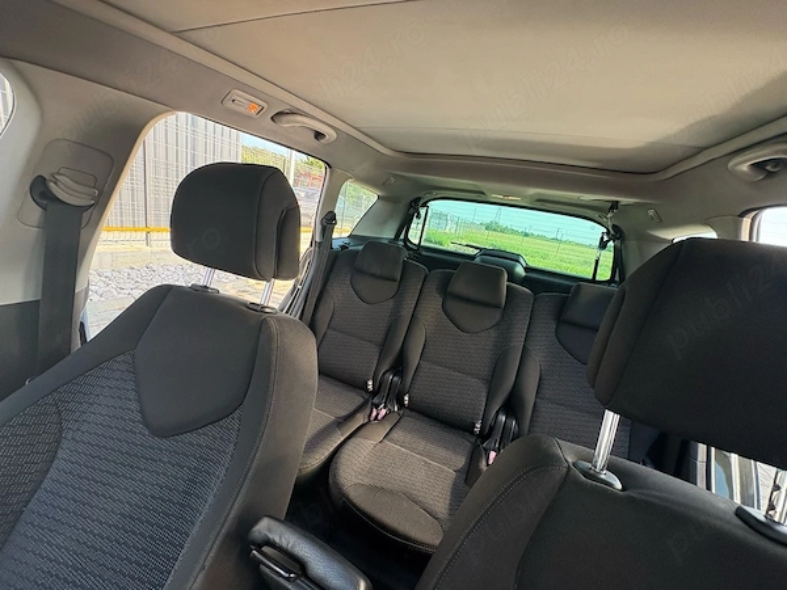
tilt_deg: -13.7
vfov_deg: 85.7
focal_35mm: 14
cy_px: 295
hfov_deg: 102.1
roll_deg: -9.8
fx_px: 318
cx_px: 394
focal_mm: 2.22
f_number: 2.2
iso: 100
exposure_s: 1/137
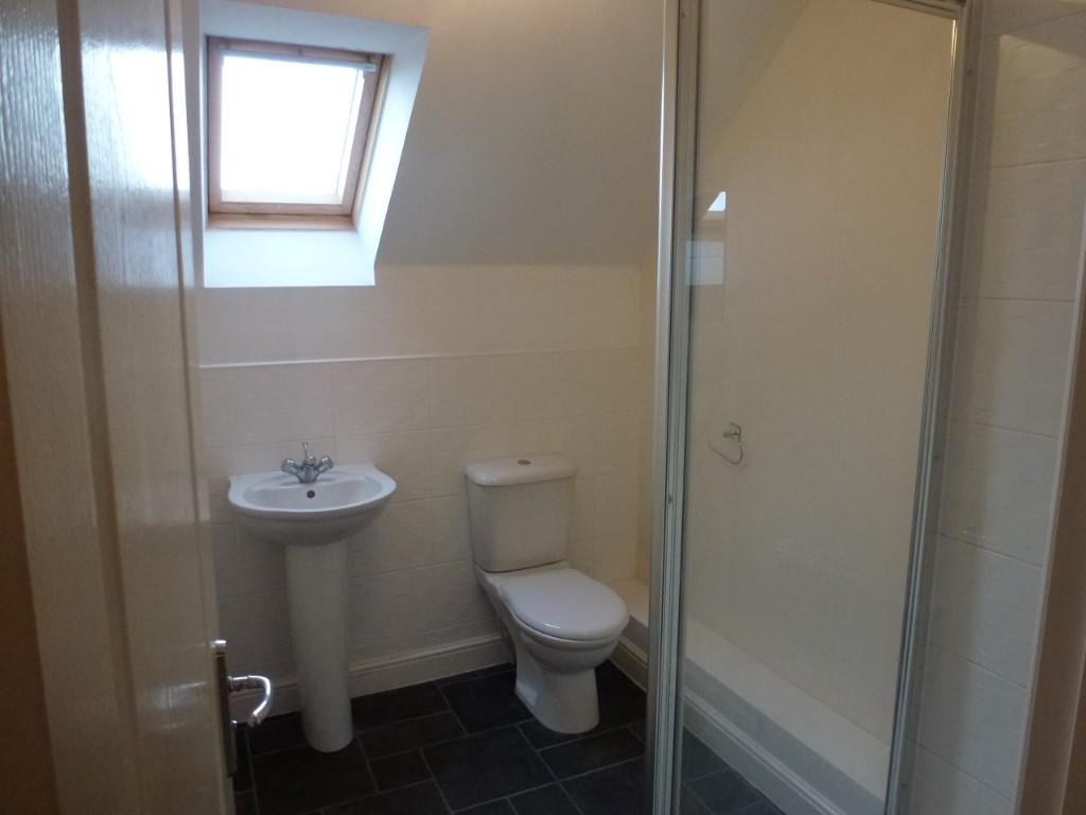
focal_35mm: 24
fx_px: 753
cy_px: 408
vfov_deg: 56.8
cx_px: 543
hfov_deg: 71.6
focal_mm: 4.3
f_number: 3.3
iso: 320
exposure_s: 1/60
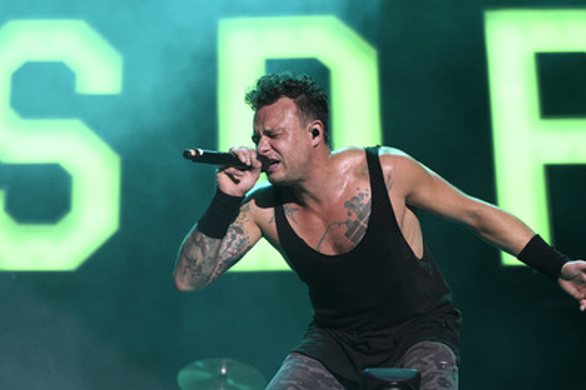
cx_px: 297
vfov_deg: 17.0
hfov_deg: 25.4
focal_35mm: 80
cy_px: 217
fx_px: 1302
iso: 1600
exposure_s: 1/500
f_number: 4
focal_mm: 70
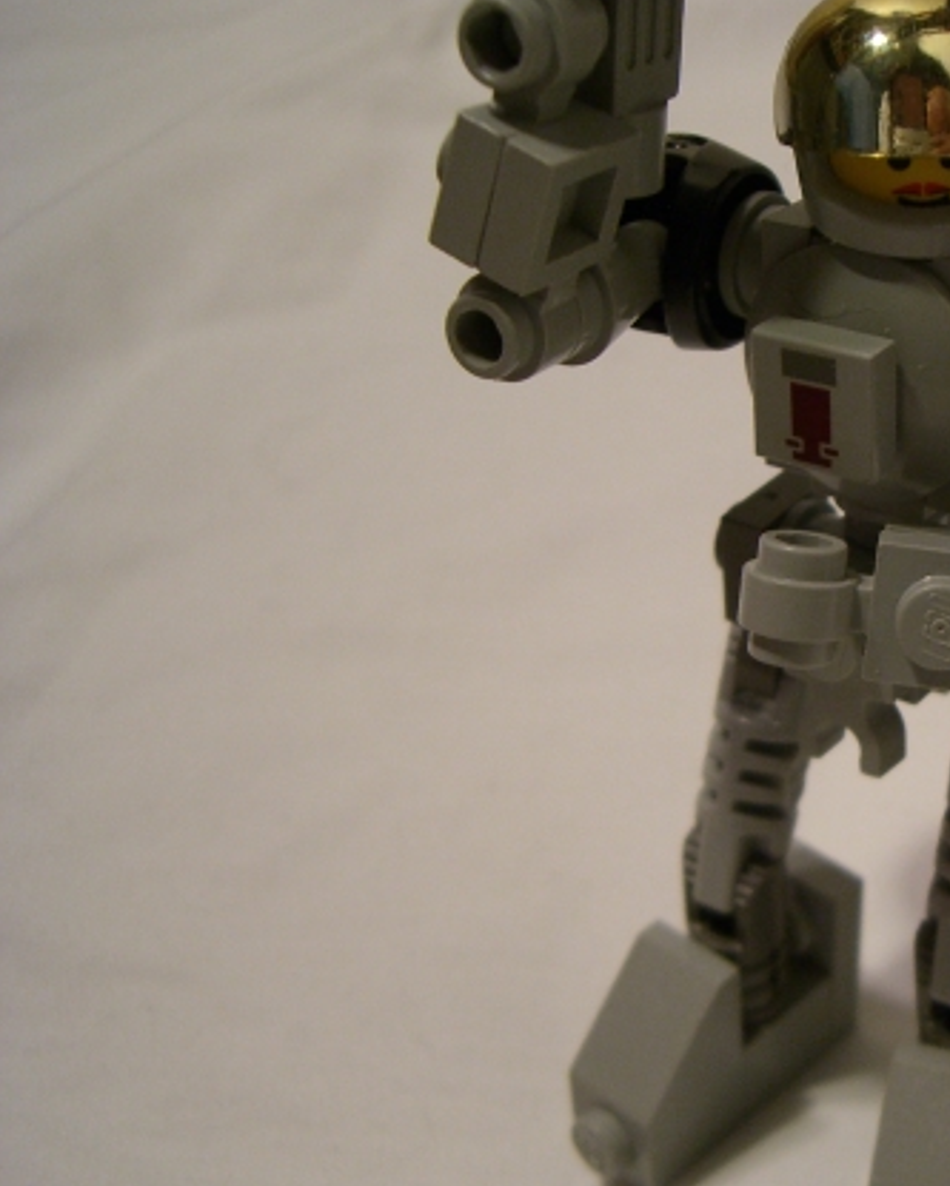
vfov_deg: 33.0
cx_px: 910
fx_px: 2003
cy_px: 650
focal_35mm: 57
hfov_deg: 25.6
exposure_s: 1/25
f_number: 2.7
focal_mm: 6.2
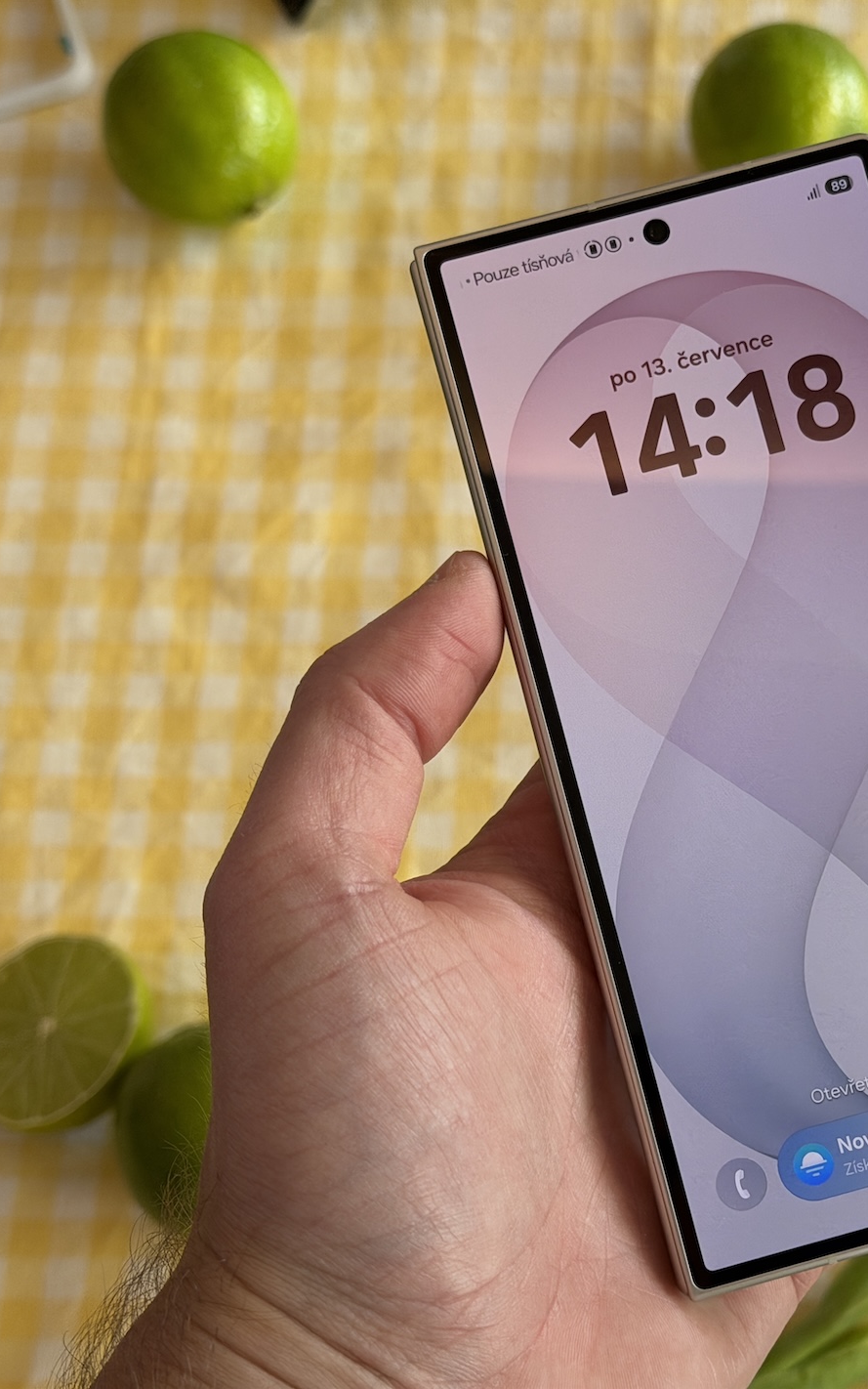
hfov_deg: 18.9
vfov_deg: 30.2
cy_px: 694
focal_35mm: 68
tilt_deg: -68.2
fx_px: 2573
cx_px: 722
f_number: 1.78
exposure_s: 1/108
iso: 100
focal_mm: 6.76
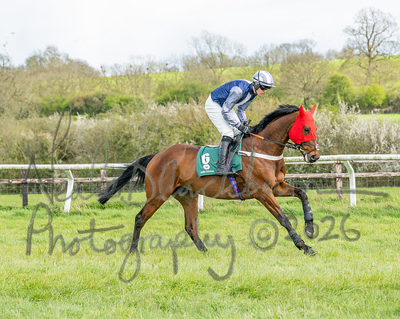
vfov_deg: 10.4
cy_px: 160
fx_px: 1760
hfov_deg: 13.0
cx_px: 201
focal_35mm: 149
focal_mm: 88
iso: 400
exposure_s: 1/2500
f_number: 4
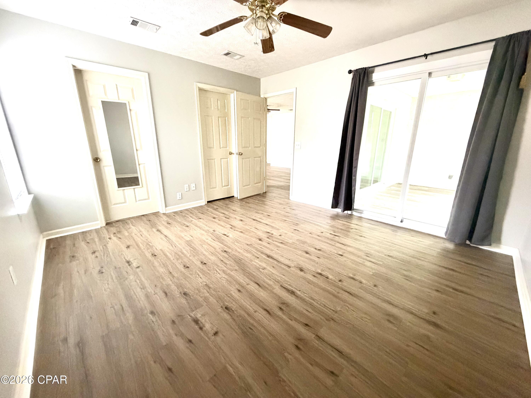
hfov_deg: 102.1
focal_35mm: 14
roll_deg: +1.3
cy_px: 199
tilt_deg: -13.8
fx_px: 215
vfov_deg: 85.7
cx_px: 266
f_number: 2.2
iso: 800
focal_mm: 2.22
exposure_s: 1/60
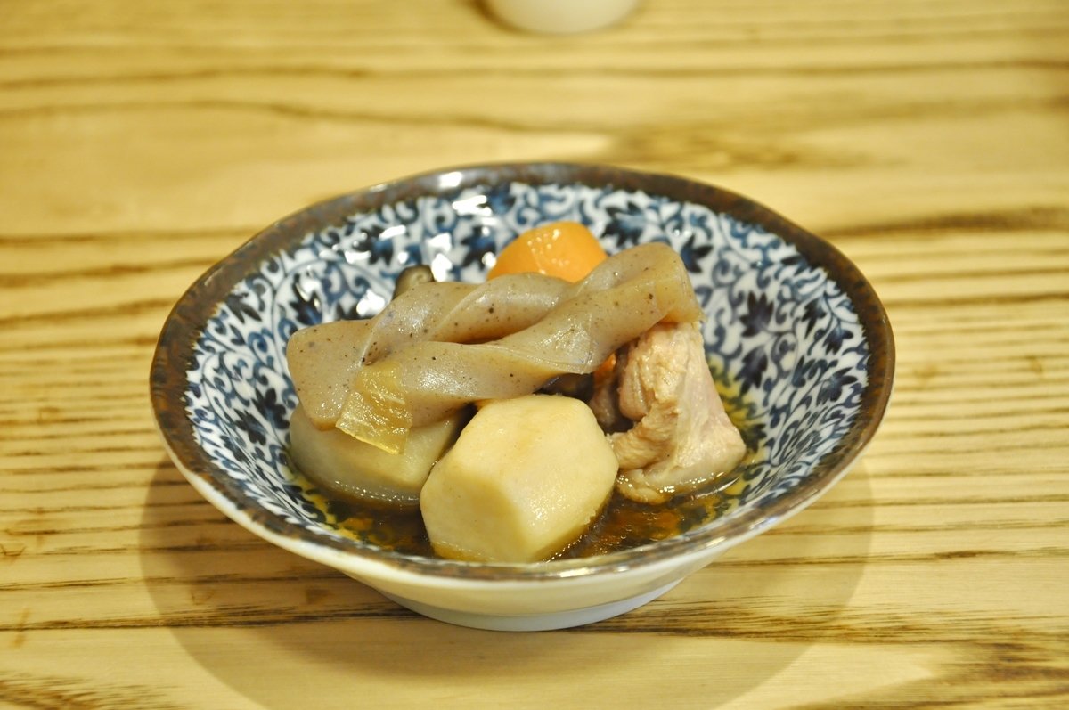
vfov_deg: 15.7
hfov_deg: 23.4
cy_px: 355
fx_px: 2580
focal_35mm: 87
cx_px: 534
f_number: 5
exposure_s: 1/30
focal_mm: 58
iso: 1100
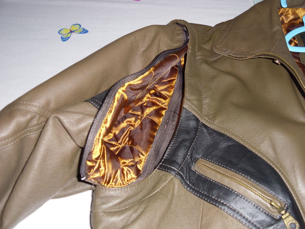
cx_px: 152
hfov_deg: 49.0
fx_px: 335
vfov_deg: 37.7
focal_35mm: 38
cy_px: 114
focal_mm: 6.81
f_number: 3.5
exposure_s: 1/45
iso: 80
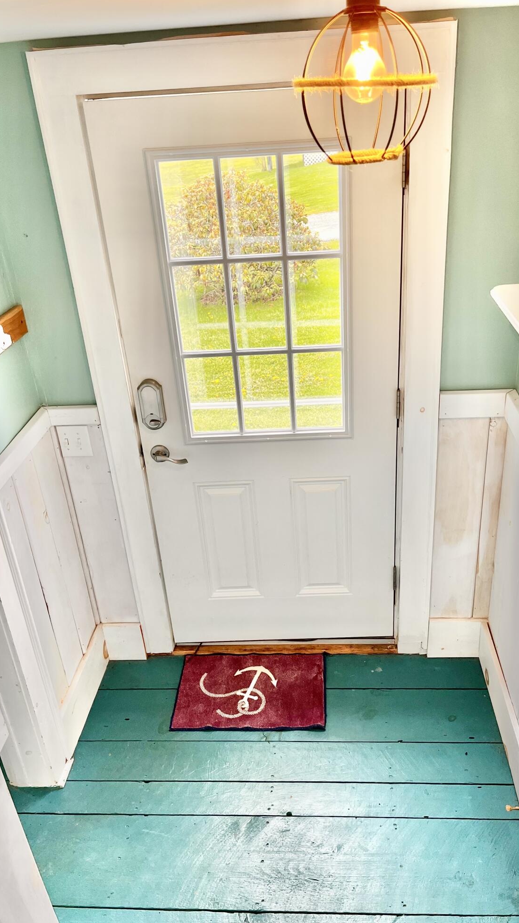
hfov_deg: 40.1
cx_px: 289
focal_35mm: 29
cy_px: 467
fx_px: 710
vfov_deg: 66.1
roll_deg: +4.0
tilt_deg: -28.5
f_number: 1.6
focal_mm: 5.1
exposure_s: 1/120
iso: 80
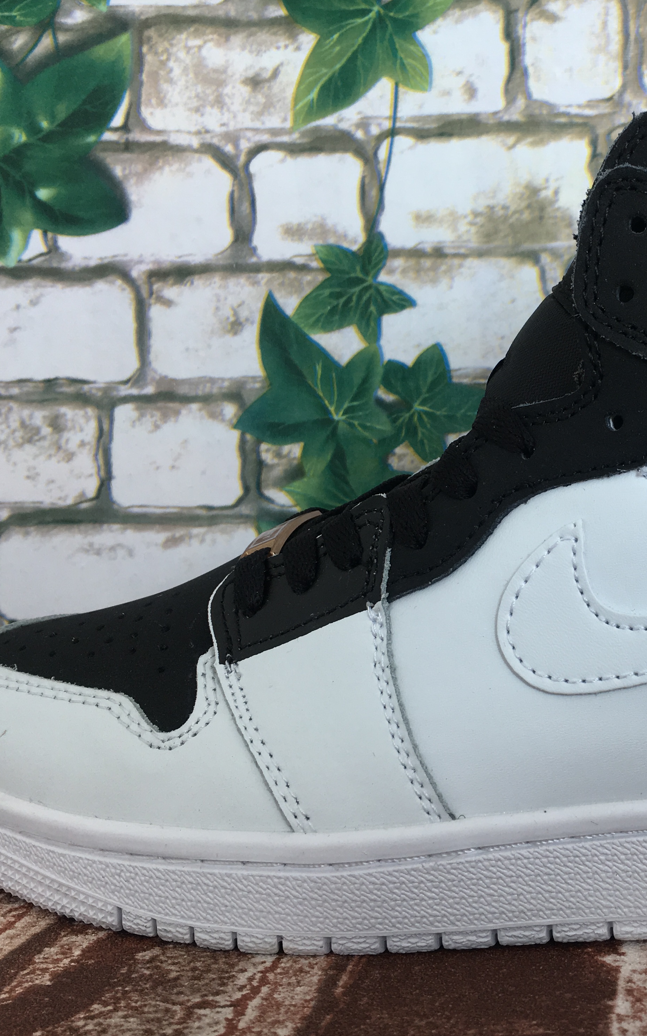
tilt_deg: -6.6
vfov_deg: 47.2
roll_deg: +2.0
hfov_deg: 29.4
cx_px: 575
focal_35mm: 42
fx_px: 1185
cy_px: 510
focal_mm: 4.15
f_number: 2.2
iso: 32
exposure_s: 1/50
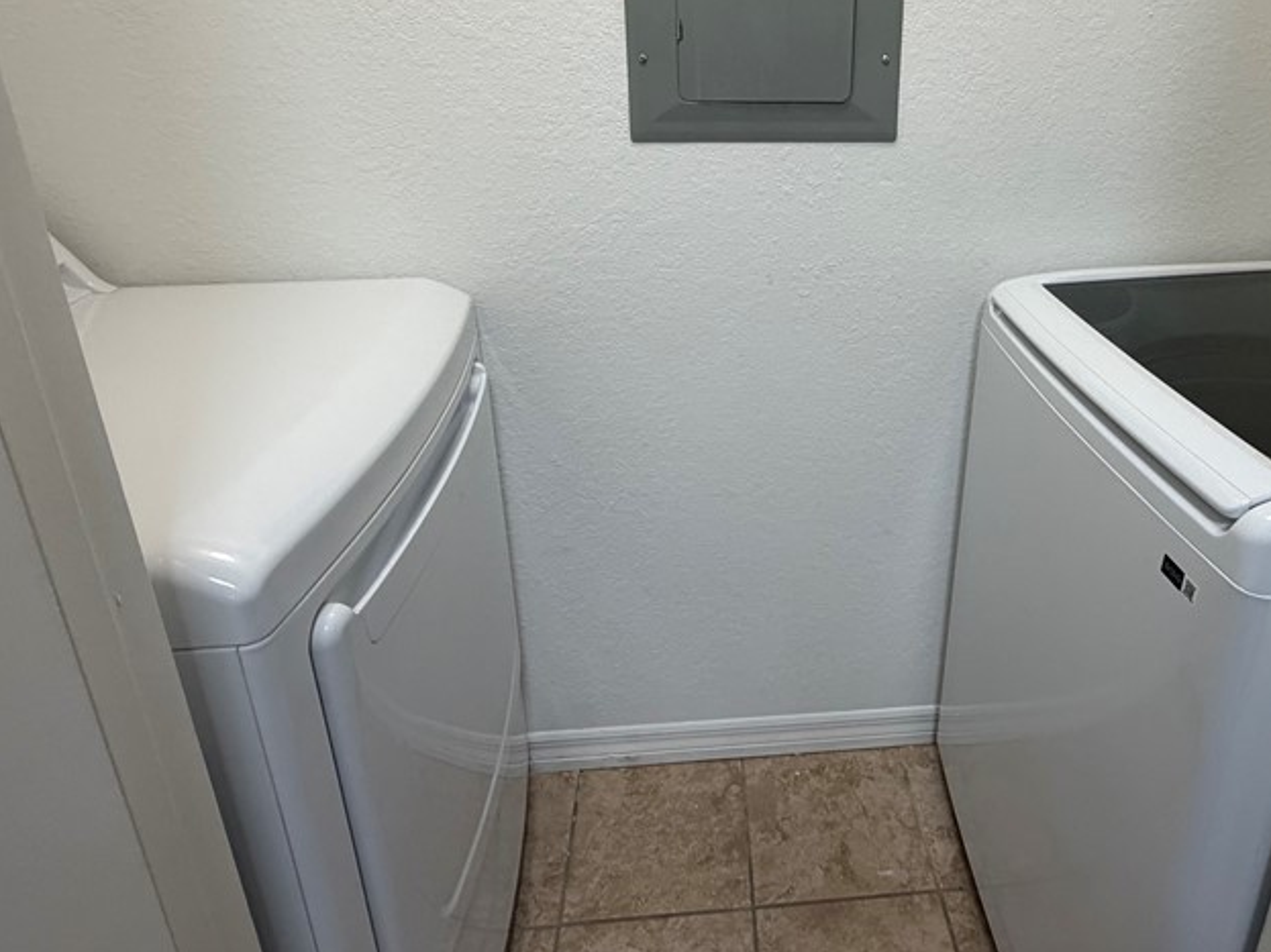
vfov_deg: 57.4
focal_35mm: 23
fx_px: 844
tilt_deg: -20.2
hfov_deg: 72.9
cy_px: 308
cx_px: 779
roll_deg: -0.4
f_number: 2.2
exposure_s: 1/120
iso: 200
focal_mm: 2.22
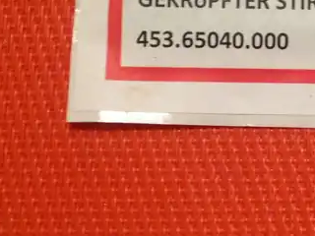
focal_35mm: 109
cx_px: 298
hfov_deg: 17.7
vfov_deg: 13.5
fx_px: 992
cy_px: 27
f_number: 2.4
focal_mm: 4.28
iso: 160
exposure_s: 1/15
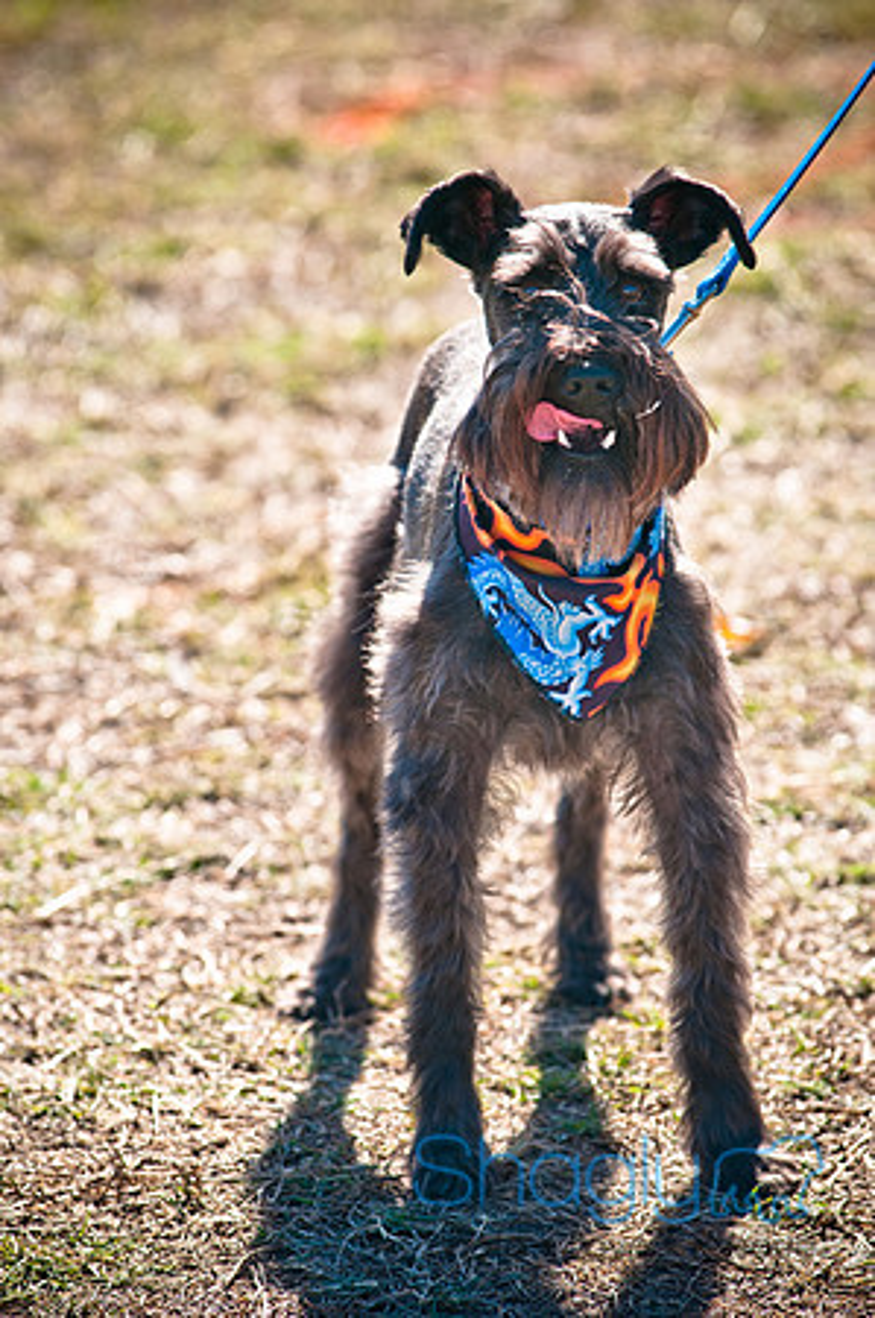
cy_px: 659
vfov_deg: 6.9
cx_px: 438
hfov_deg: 4.6
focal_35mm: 300
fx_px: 10962
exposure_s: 1/800
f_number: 5
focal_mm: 200
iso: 200
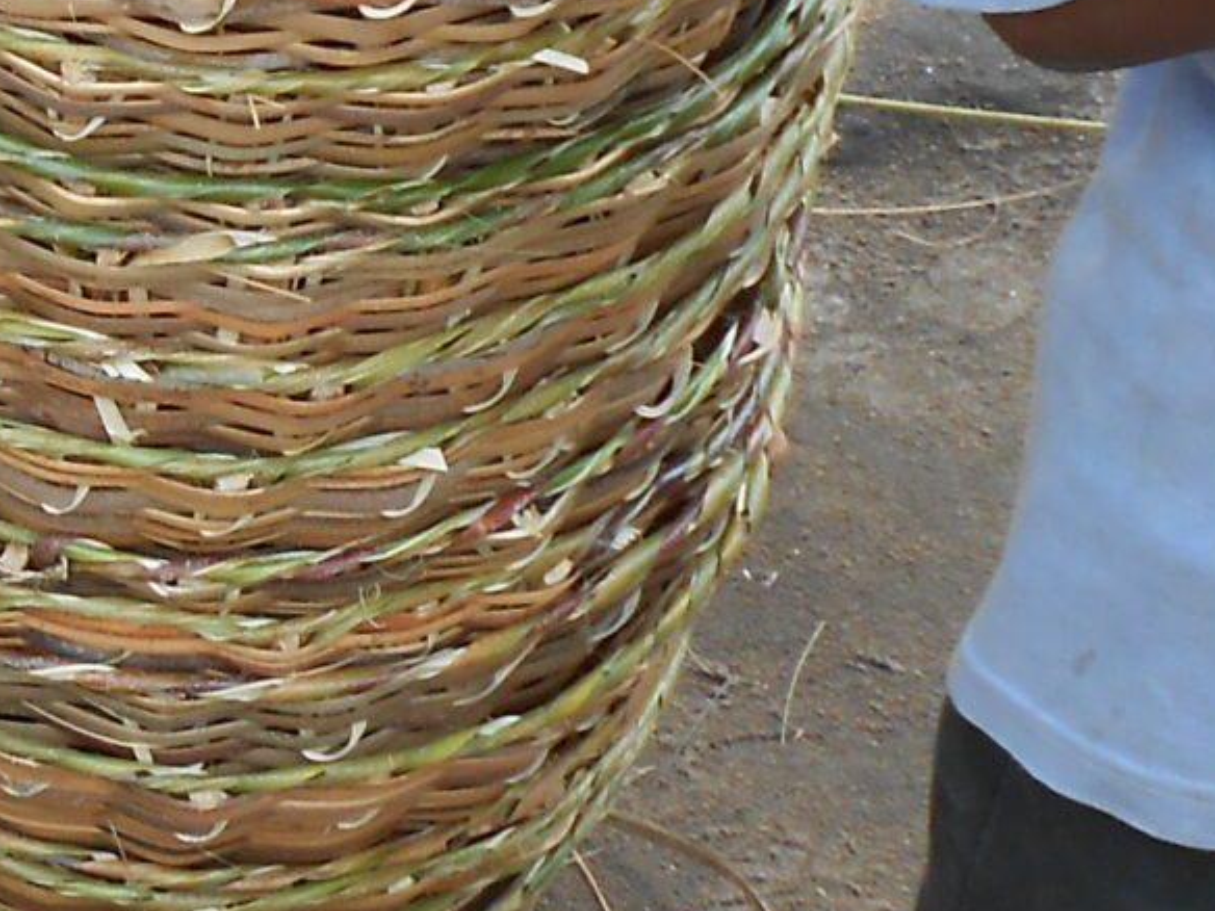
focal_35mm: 114
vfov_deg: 13.0
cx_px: -689
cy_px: 233
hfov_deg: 15.7
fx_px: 4001
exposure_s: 1/125
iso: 80
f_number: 3.5
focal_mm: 4.6
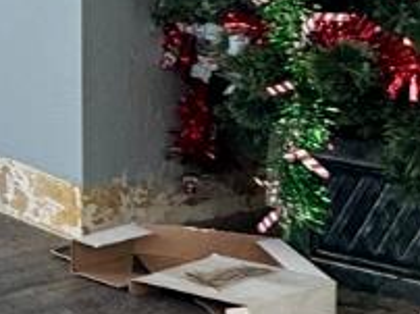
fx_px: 1260
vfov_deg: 13.1
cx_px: -555
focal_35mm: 104
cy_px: -221
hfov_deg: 14.0
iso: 50
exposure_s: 1/120
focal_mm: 2.22
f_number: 2.2
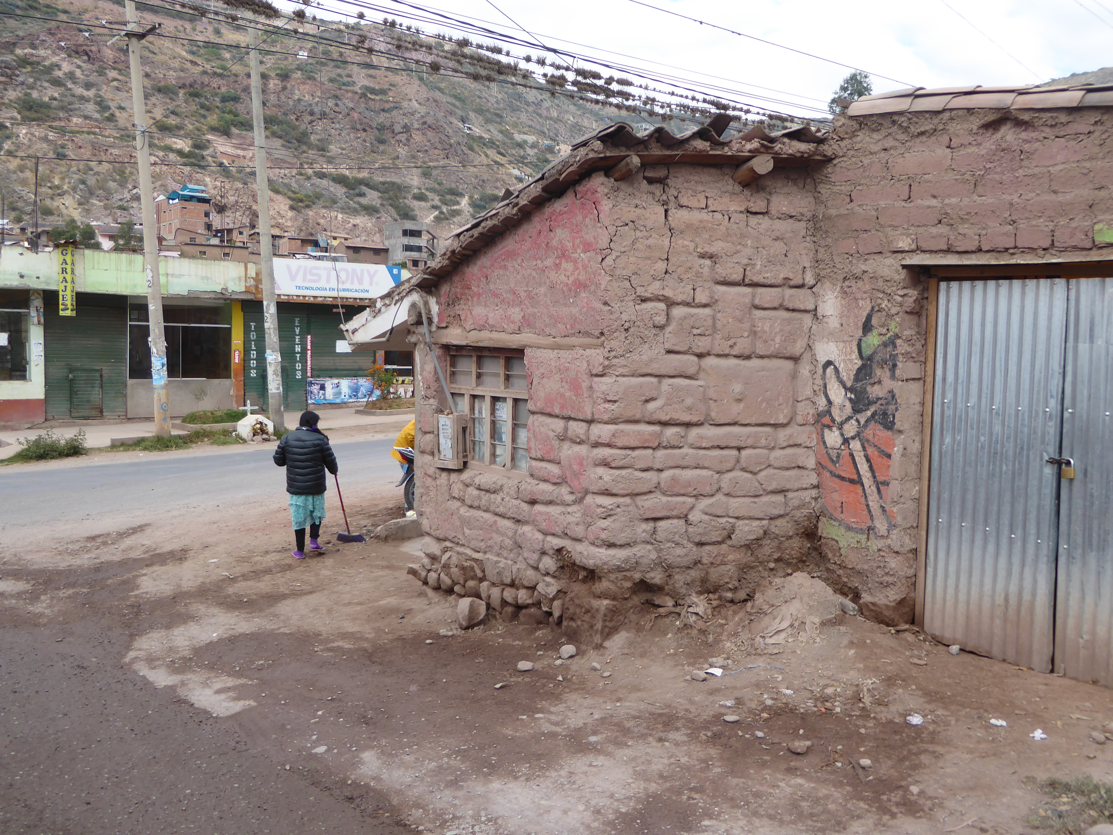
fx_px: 1029
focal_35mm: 32
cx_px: 556
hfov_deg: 56.8
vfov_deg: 44.2
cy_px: 418
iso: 80
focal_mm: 5.4
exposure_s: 1/250
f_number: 3.5
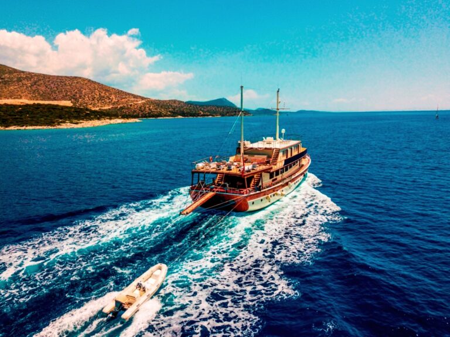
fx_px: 338
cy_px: 168
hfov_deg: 67.3
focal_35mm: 26
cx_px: 225
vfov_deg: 53.0
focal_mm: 4.7
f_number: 2.2
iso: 100
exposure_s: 1/2500
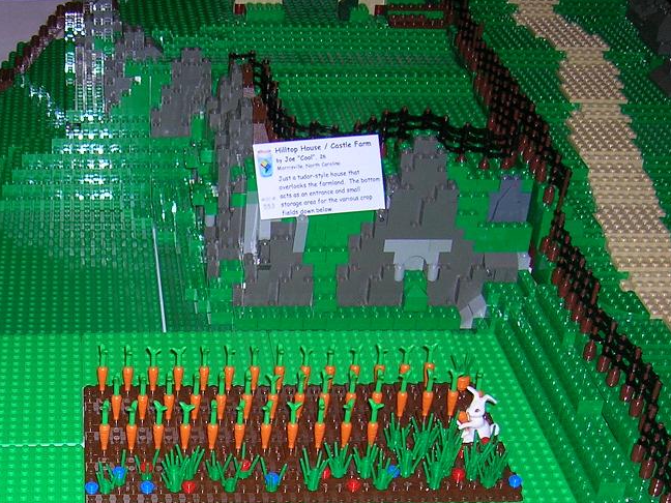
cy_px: 501
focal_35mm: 68
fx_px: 1318
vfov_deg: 20.9
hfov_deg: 27.6
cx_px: 70
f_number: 2.9
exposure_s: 1/60.1
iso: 50
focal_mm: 5.7
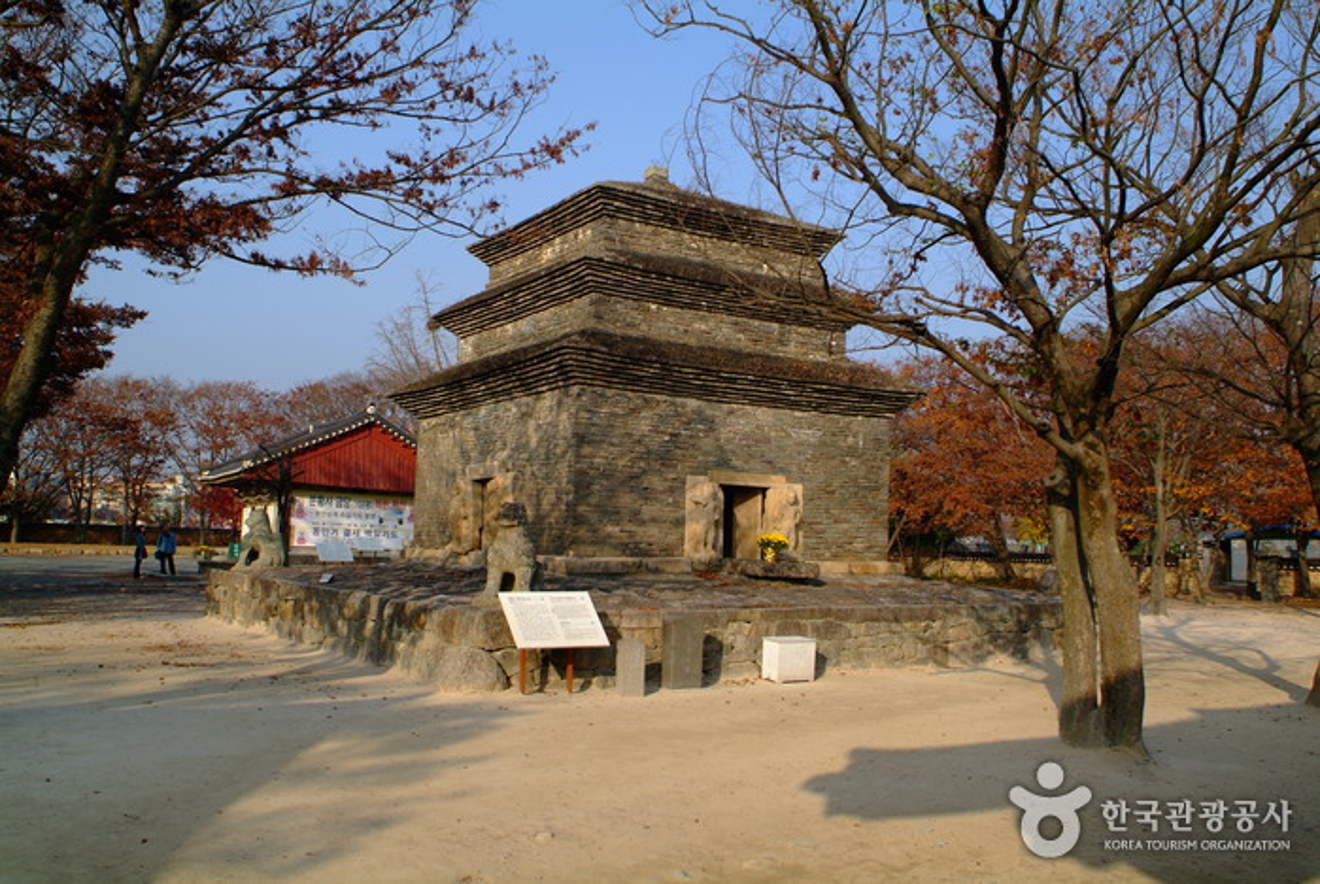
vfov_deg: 43.7
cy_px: 442
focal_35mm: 30
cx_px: 660
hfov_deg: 61.9
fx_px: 1101
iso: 100
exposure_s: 1/180
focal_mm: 20
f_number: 6.7
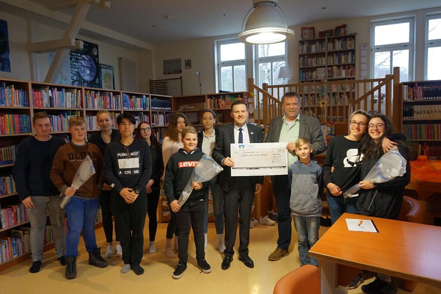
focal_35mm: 26
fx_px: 312
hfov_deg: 70.4
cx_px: 220
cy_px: 147
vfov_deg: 50.4
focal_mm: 17
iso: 2000
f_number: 4
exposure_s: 1/160
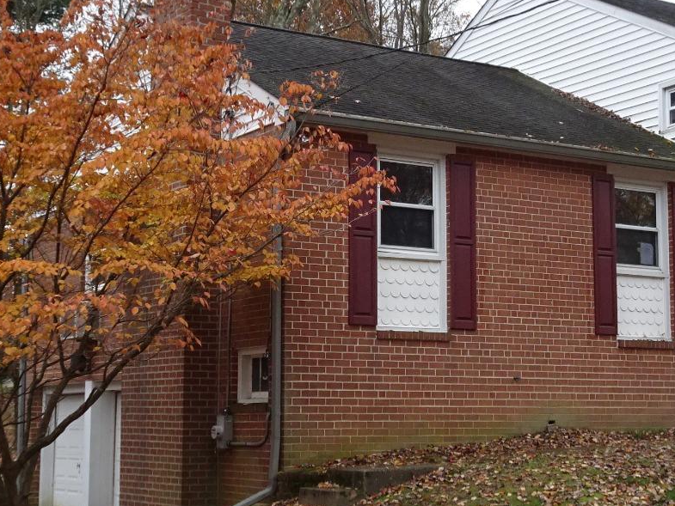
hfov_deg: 29.2
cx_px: 443
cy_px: 281
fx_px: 1287
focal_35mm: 66
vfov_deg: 22.3
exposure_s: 1/250
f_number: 4
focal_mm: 6.17
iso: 250
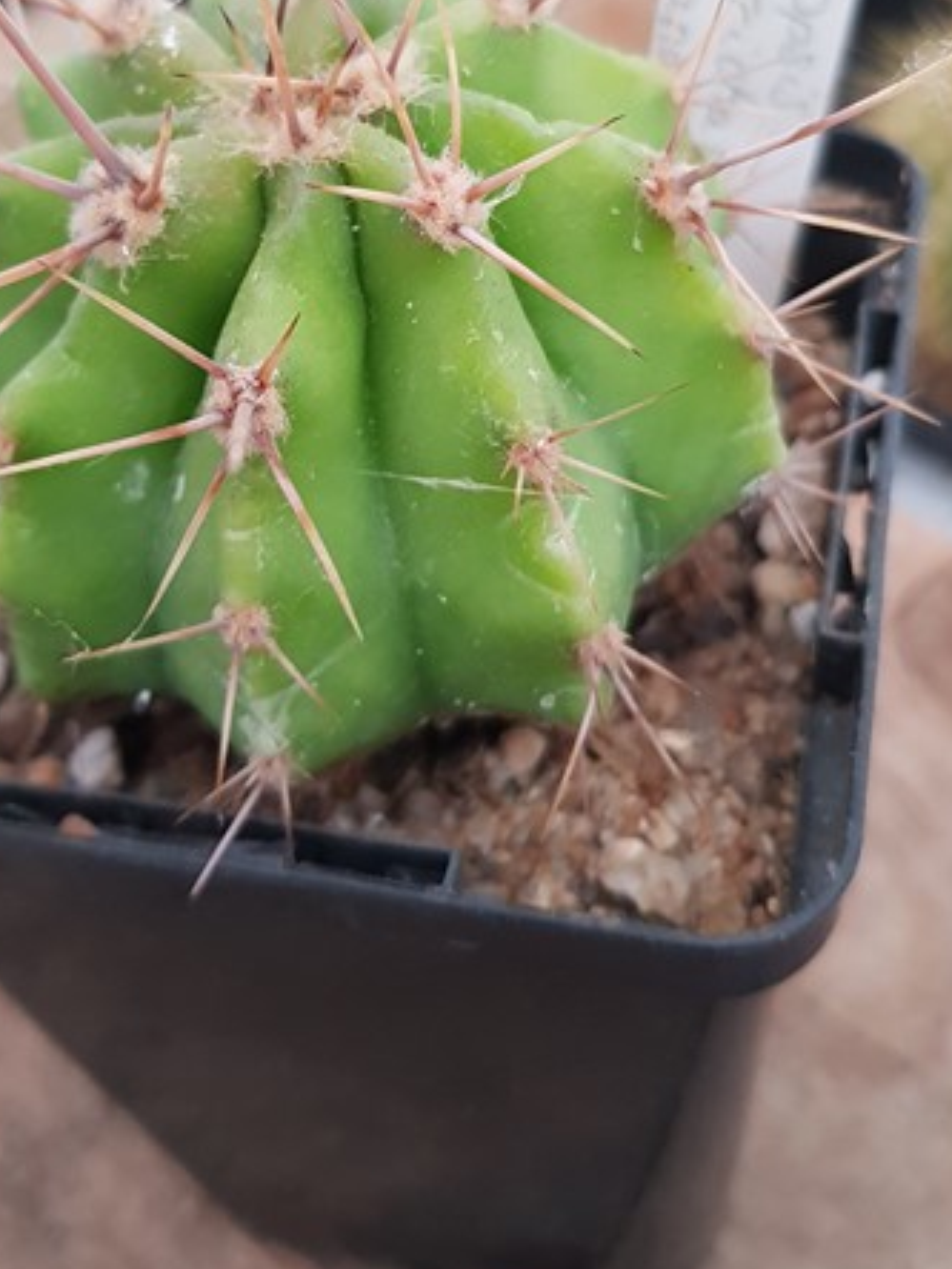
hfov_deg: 32.1
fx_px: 1650
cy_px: 300
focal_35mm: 45
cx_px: 369
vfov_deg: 40.7
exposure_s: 1/30
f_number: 1.7
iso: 200
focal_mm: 4.2
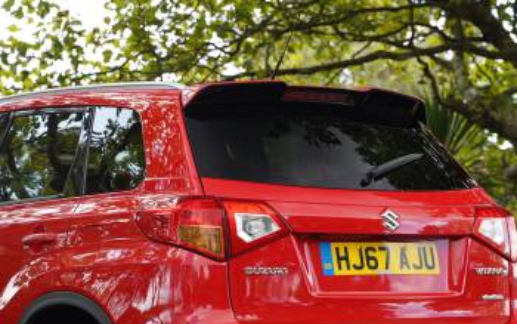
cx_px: 165
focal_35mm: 111
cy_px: 244
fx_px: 1566
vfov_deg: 11.8
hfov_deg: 18.7
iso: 100
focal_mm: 59.6
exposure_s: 1/60
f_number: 4
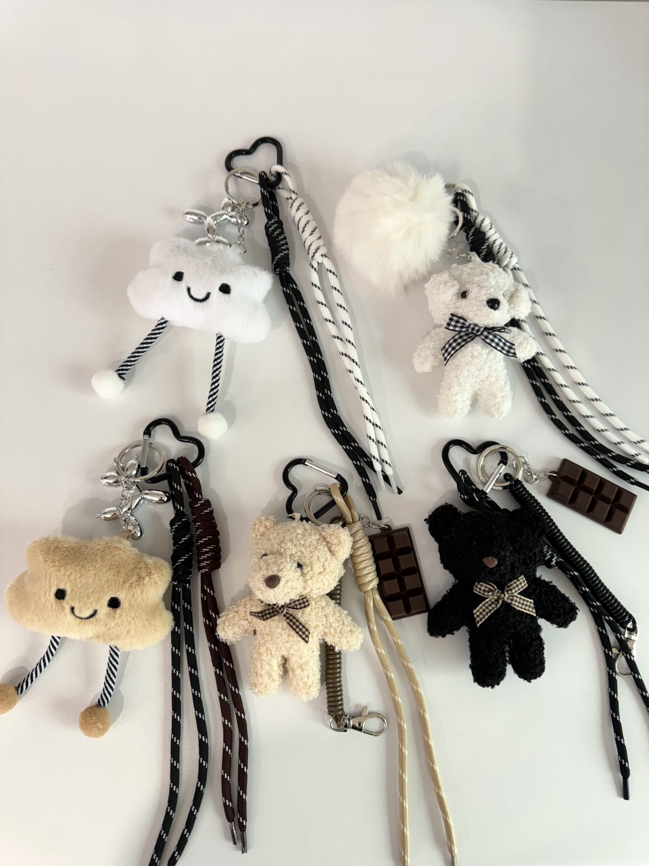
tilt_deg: -76.7
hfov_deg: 56.8
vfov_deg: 71.6
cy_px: 433
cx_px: 324
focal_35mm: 24
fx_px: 600
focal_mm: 6.76
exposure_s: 1/100
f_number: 1.78
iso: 160
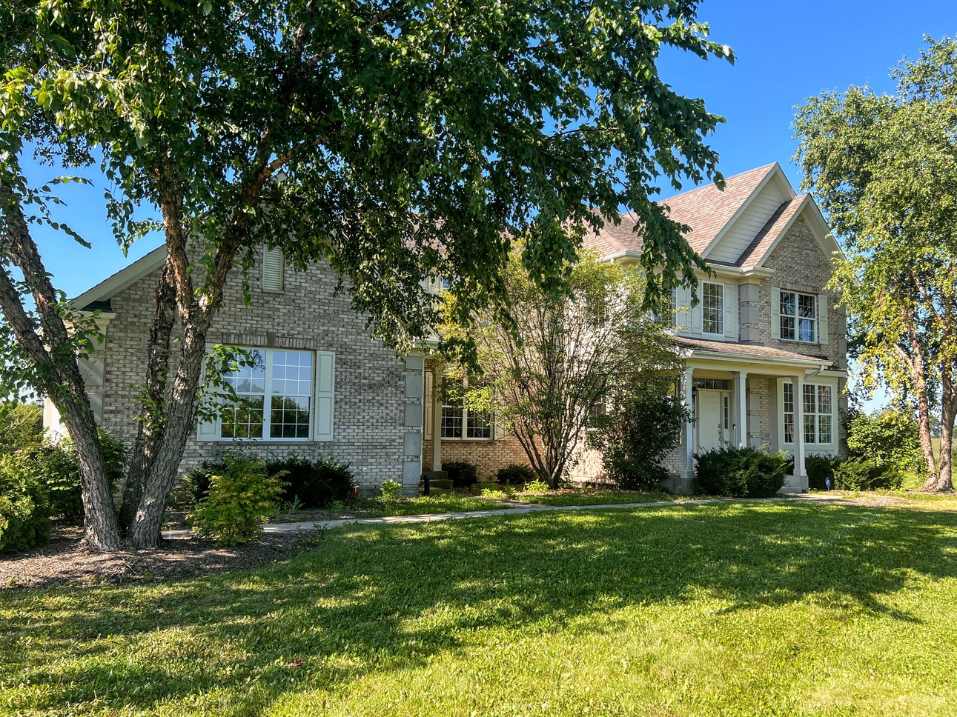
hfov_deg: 61.6
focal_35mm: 29
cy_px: 361
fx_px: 802
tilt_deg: +5.2
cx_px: 500
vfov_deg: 48.2
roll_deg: -0.6
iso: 50
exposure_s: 1/1159
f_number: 1.5
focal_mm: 5.7
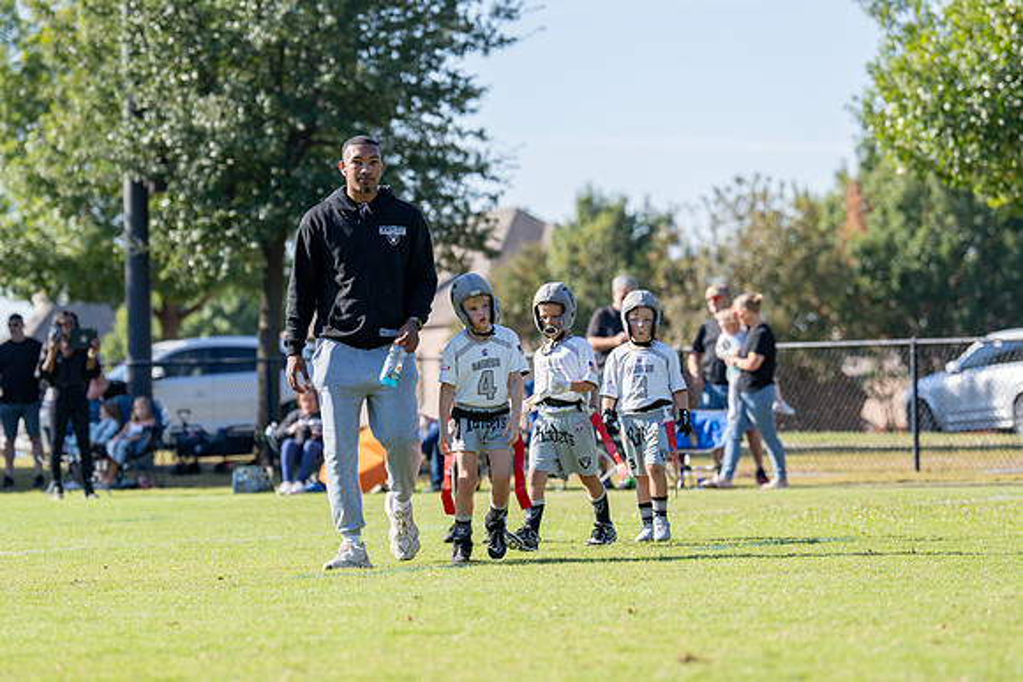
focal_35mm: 159
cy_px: 352
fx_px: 4507
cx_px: 448
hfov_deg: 12.9
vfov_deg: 8.7
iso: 250
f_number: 2.8
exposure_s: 1/2000
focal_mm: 115
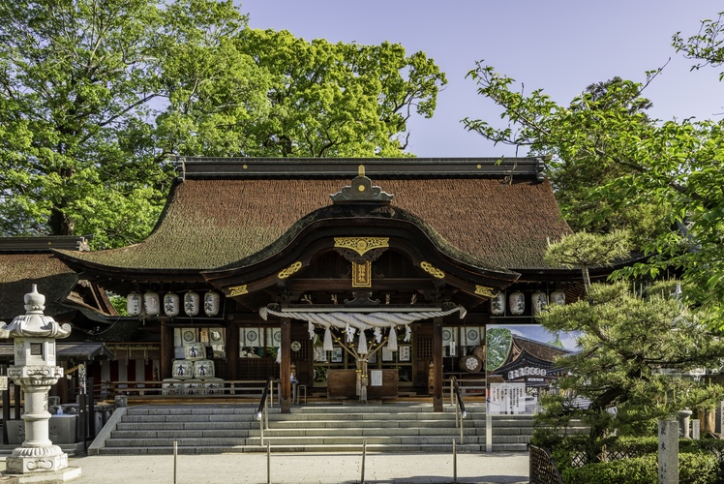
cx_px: 341
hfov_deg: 60.2
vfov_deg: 42.4
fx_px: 624
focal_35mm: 31
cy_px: 256
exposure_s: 1/125
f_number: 8
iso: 160
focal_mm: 29
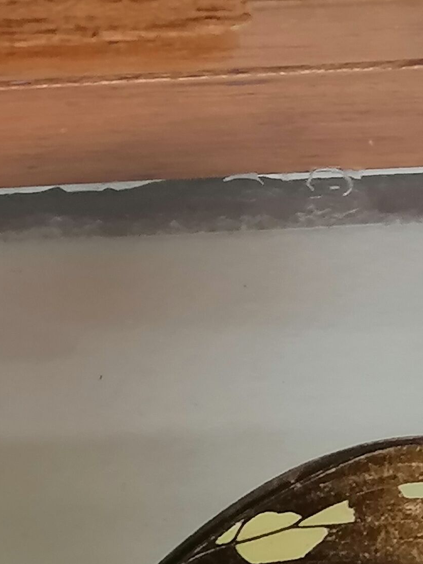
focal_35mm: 155
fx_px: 2526
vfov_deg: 12.7
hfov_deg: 9.2
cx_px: -333
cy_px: 307
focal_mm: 4.75
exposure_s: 1/100
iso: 64
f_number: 1.8
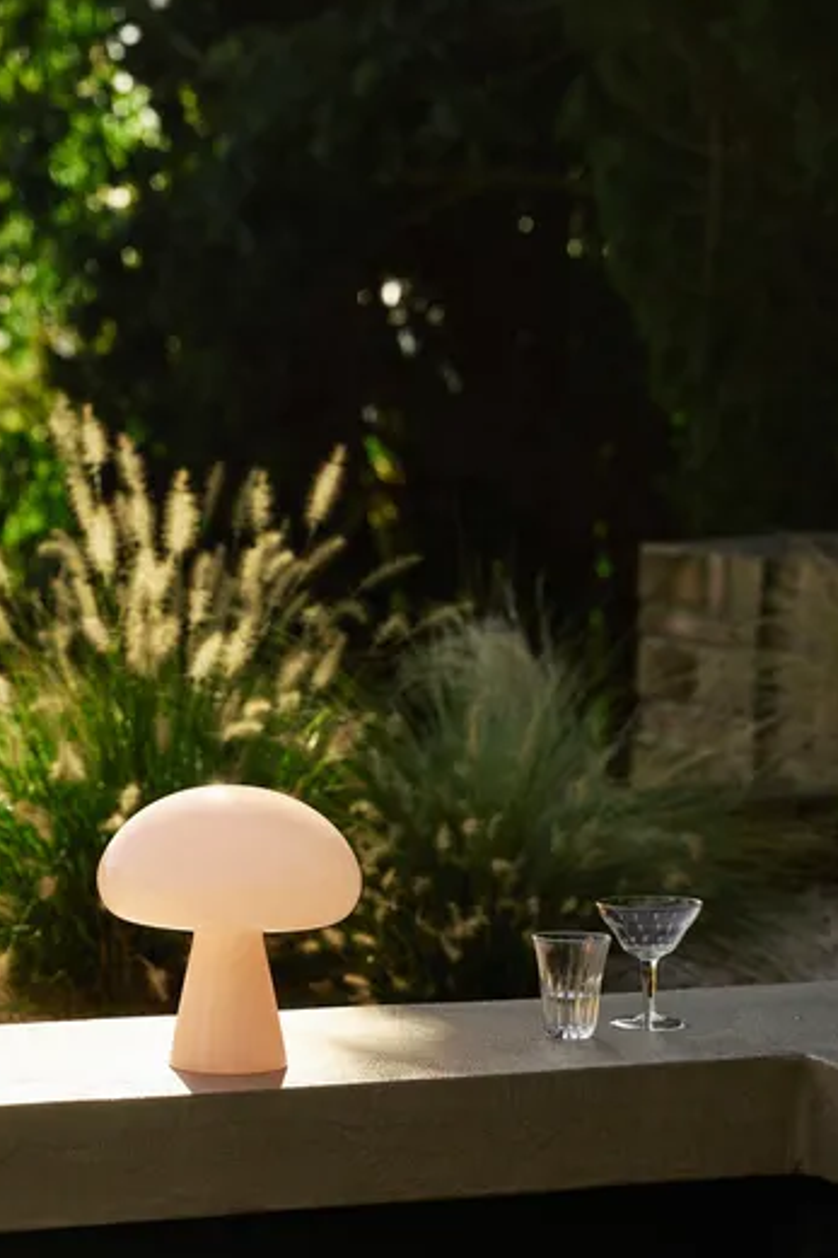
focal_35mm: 121
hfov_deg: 11.3
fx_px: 4227
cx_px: 222
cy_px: 1055
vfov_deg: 16.8
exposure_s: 1/800
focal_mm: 70
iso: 100
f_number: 4.5
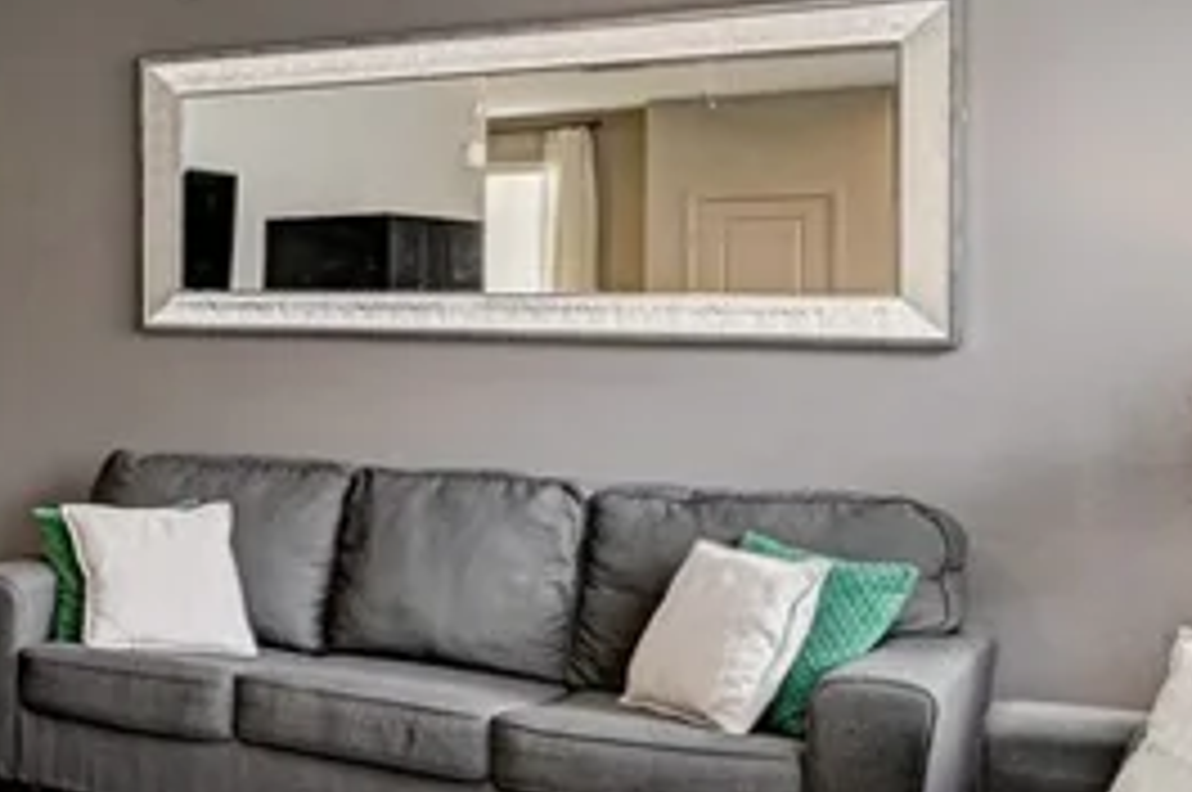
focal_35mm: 58
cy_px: 288
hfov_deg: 26.2
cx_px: -553
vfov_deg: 23.3
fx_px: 1918
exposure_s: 1/8
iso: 640
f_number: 9
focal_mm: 15
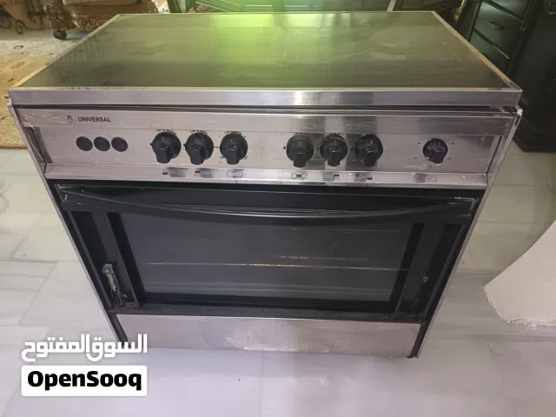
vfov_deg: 56.8
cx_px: 278
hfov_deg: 71.6
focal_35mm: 24
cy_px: 208
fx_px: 385
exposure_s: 1/25
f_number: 1.75
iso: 3045
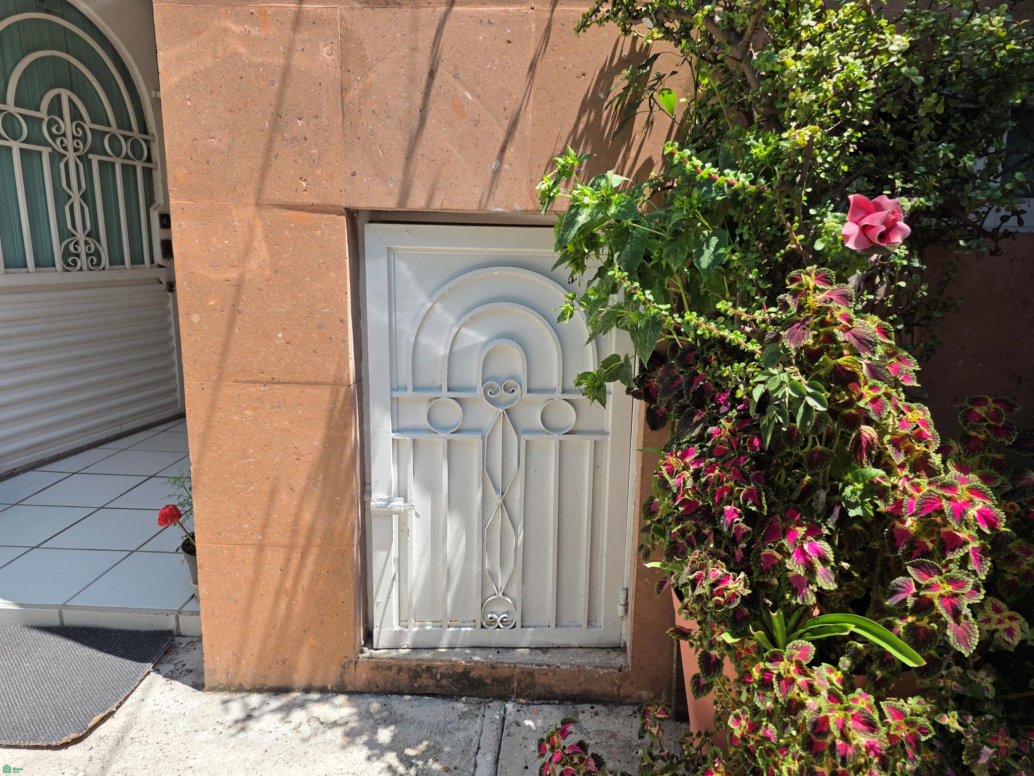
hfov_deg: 73.9
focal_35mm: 23
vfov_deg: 58.9
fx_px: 687
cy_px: 388
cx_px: 517
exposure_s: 1/3134
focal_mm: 6.25
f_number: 1.7
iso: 80
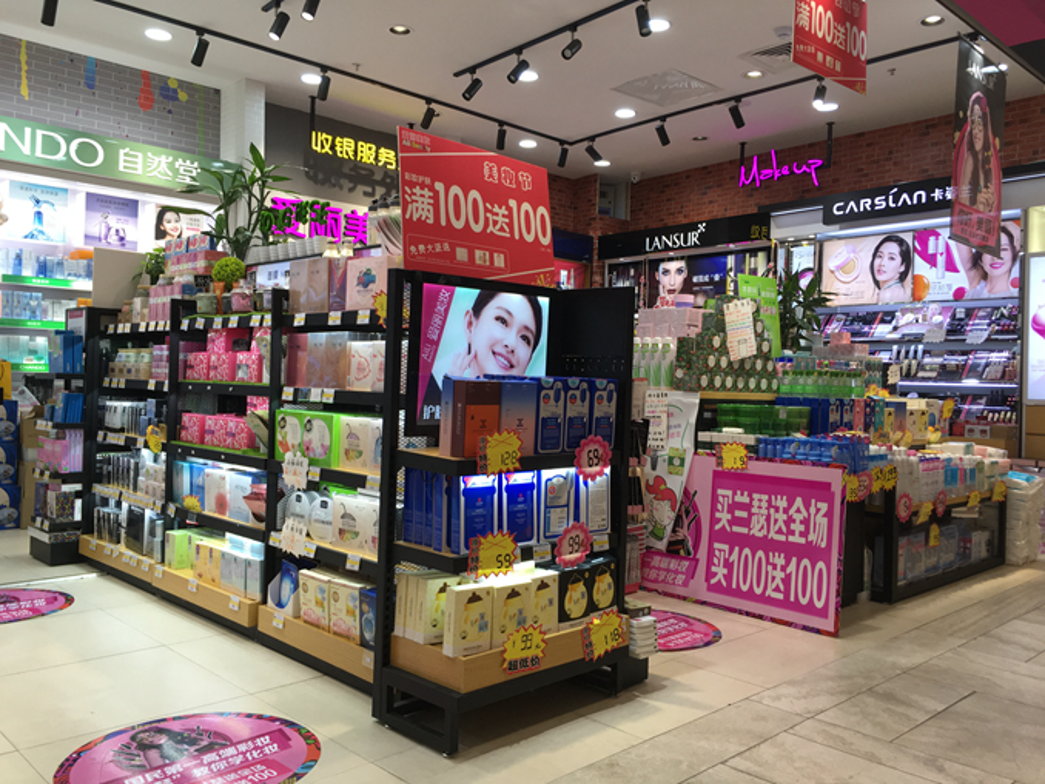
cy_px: 392
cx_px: 522
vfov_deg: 48.3
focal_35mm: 29
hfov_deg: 61.6
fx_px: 876
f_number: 2.2
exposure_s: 1/100
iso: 40
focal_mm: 4.15
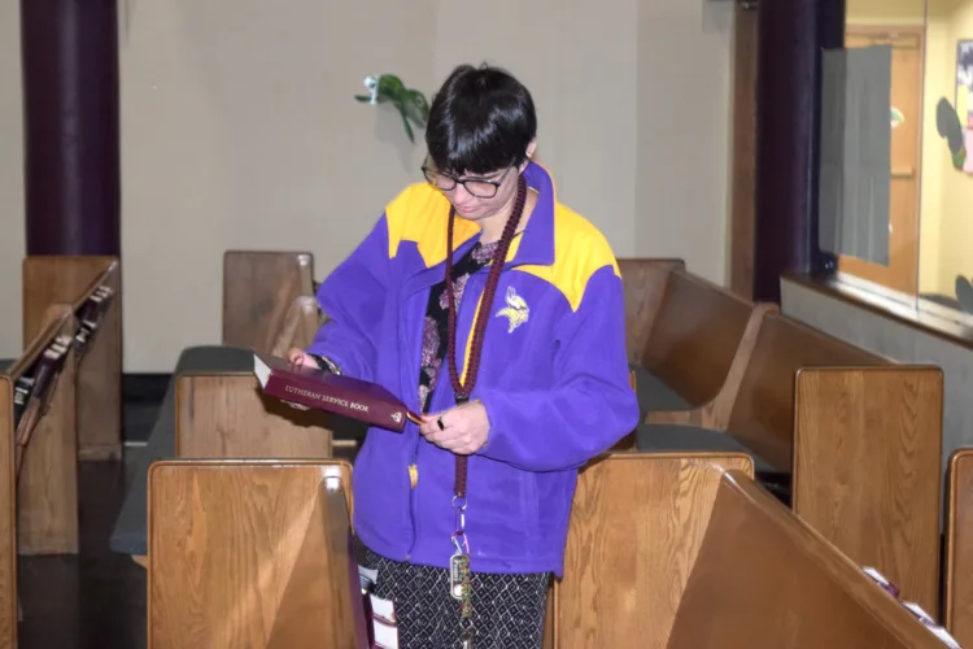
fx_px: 2230
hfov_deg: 24.6
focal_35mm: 82
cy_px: 324
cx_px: 486
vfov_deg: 16.6
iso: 3200
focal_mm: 55
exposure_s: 1/60
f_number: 5.6
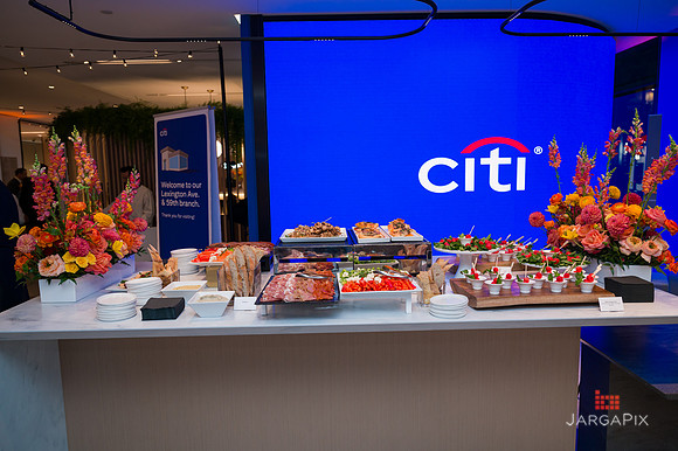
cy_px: 226
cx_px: 339
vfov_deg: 53.1
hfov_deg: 73.8
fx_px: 452
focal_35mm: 24
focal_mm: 24
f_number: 3.2
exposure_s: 1/160
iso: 400
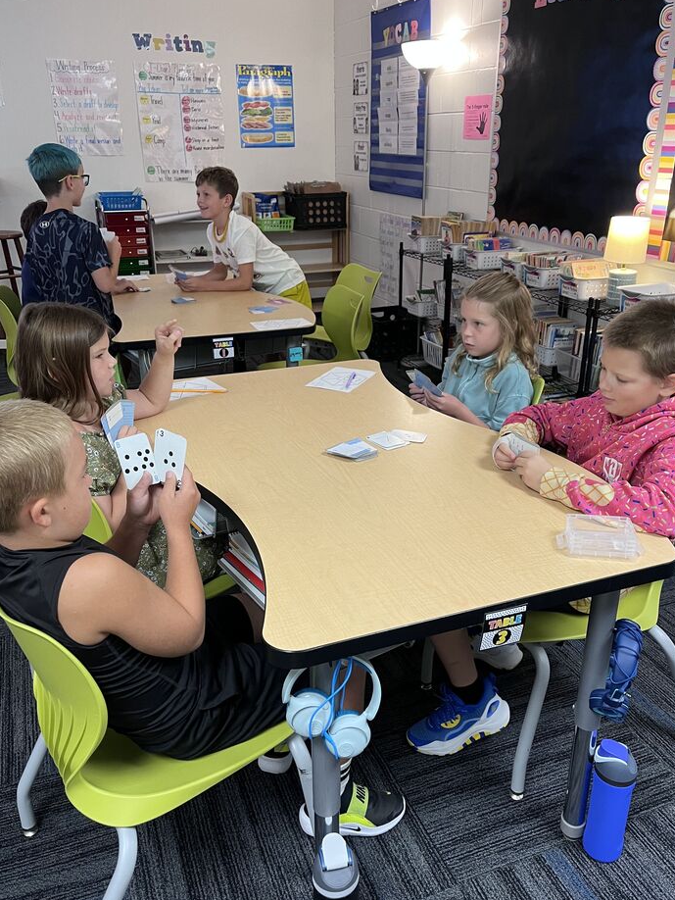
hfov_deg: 48.2
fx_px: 754
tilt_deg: -22.1
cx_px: 343
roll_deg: +1.2
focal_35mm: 29
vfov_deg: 61.6
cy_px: 457
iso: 160
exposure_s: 1/60
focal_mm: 5.1
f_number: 1.6
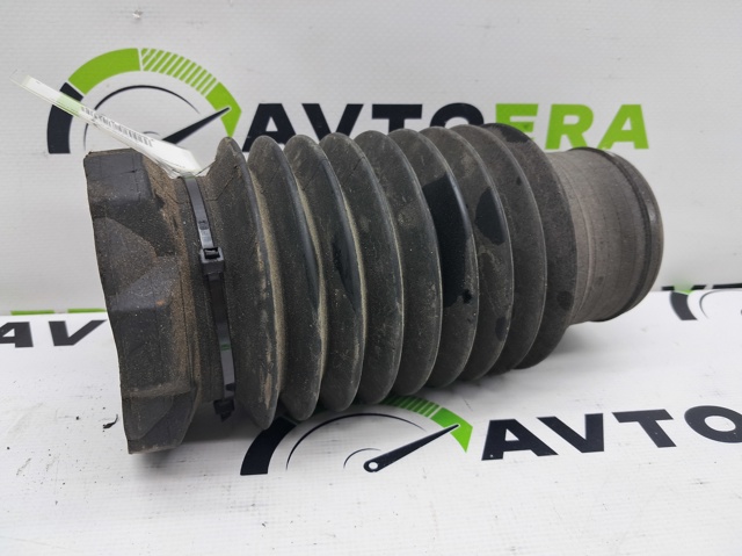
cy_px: 278
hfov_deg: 65.4
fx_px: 578
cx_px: 371
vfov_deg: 51.3
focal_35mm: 27
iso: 50
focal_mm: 4
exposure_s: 1/50
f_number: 1.8
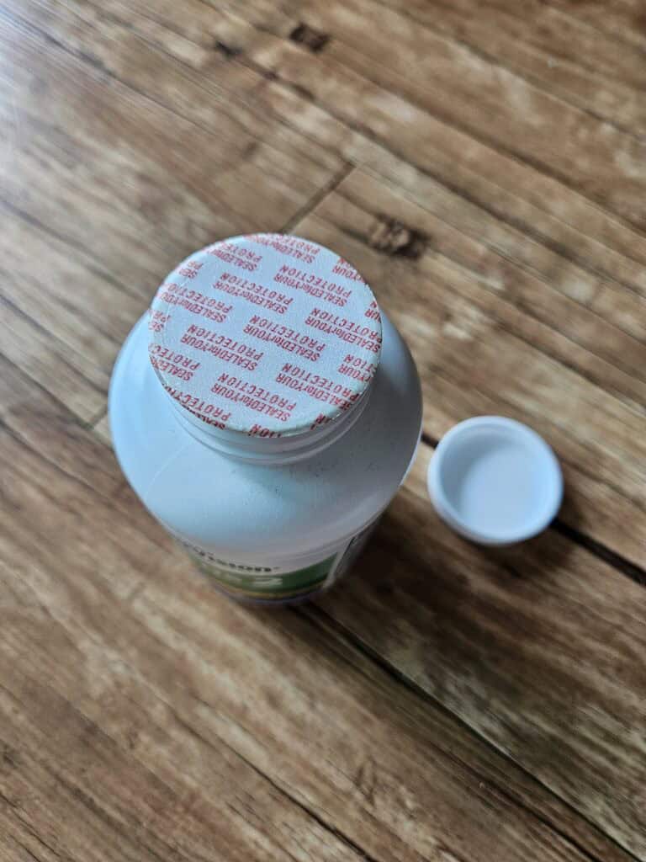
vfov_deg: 73.9
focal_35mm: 23
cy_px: 431
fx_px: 572
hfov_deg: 58.9
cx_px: 323
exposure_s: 1/180
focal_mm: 5.4
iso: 100
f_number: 1.8
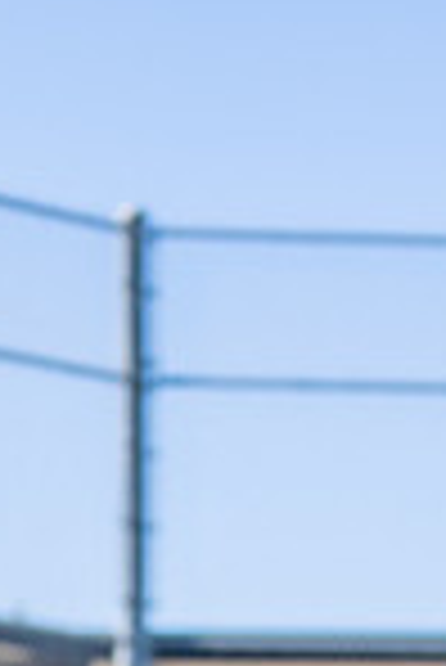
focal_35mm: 297
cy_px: 920
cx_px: 211
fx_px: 5506
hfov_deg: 4.6
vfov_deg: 6.9
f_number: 2.8
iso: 100
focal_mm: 70
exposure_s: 1/1600
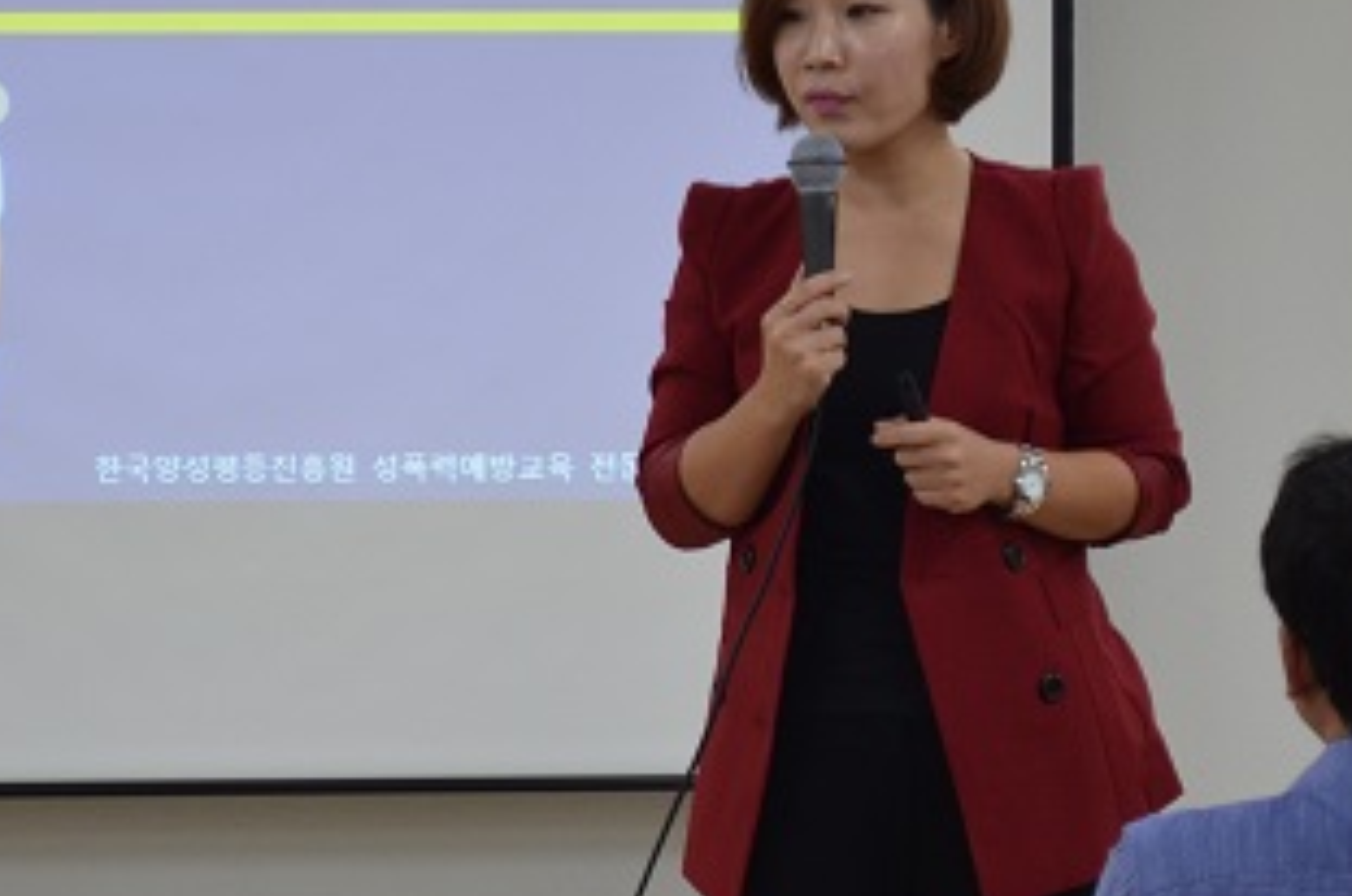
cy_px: 357
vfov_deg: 7.0
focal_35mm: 196
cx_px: 383
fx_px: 7353
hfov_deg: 10.5
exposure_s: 1/60
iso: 640
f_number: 5.6
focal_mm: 55
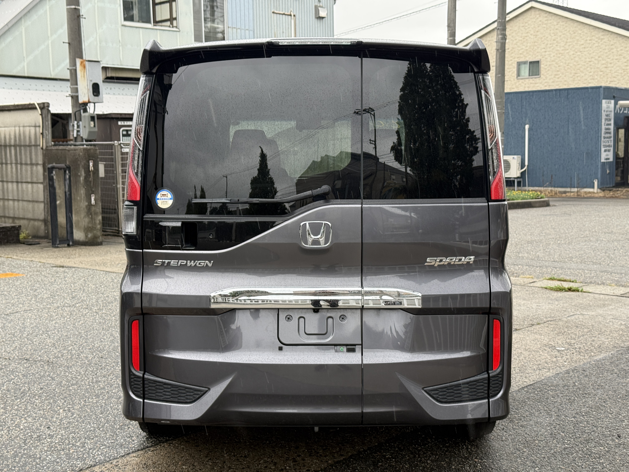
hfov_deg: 39.7
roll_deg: +1.1
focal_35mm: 48
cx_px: 314
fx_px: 872
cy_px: 236
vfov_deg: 30.3
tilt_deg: -5.7
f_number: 1.78
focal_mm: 6.76
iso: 64
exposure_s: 1/247
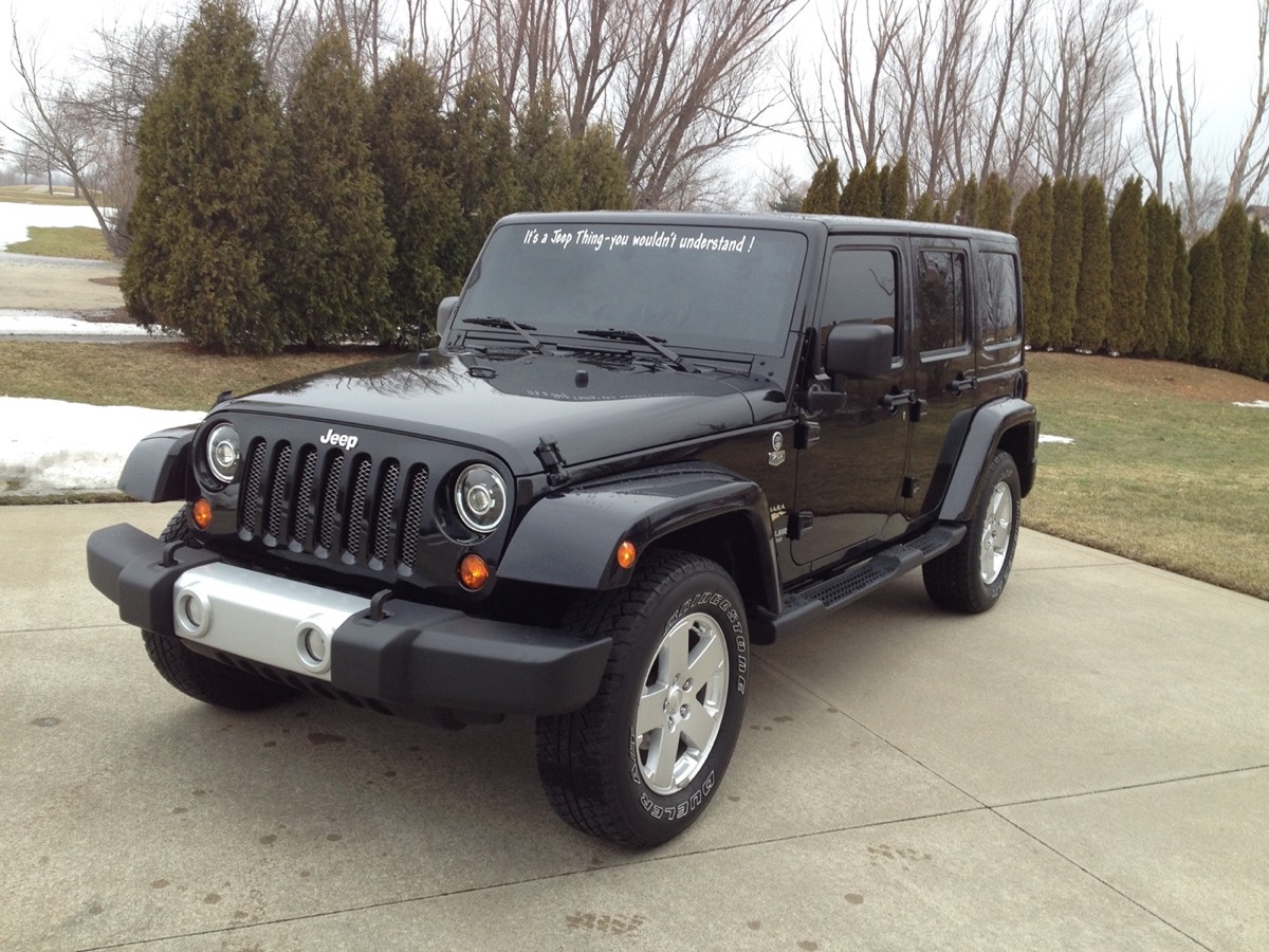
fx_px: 1283
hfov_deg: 52.6
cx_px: 634
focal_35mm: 35
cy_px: 476
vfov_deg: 40.7
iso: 50
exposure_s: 1/213
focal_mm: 4.28
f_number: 2.4
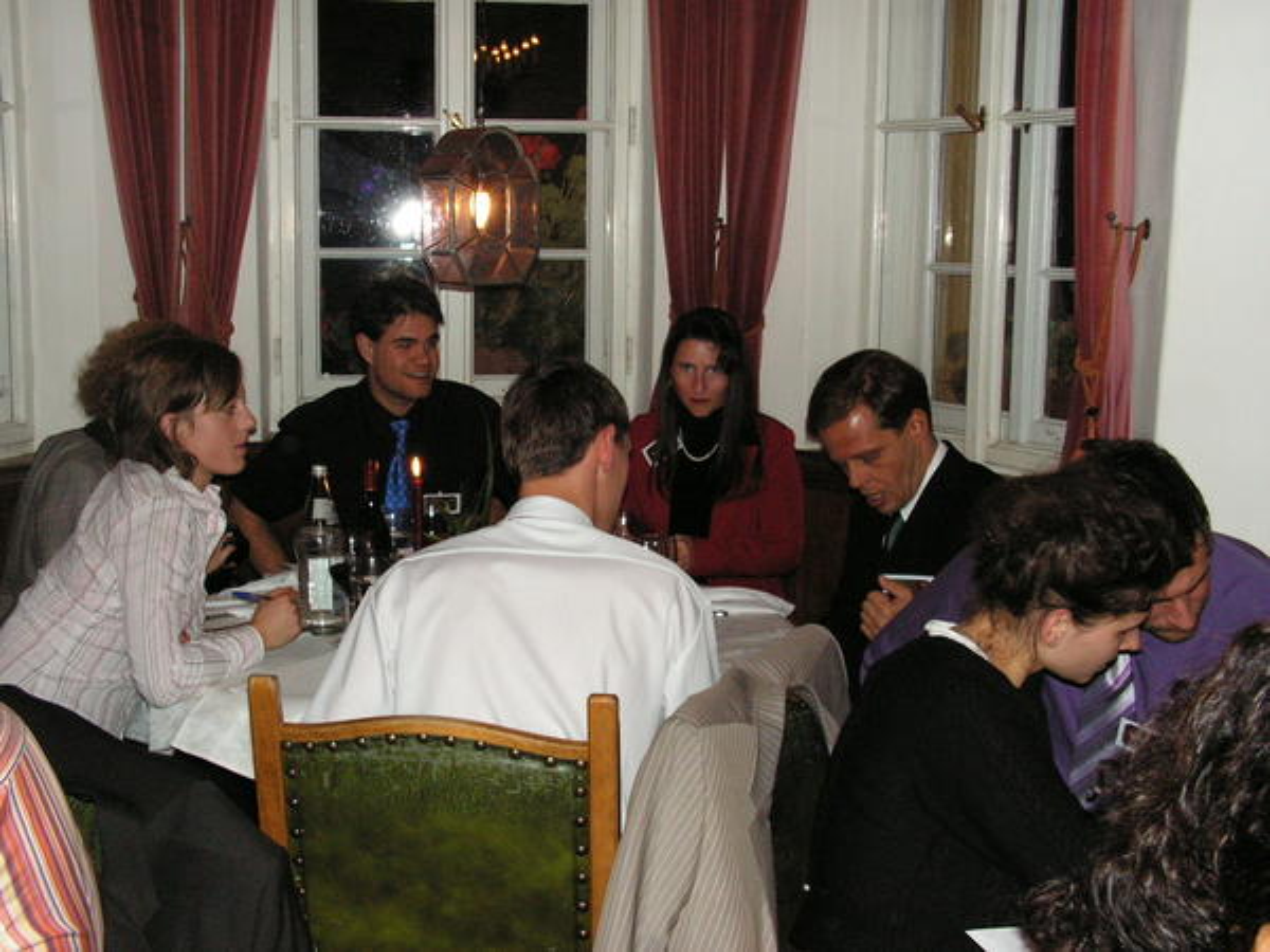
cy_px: 476
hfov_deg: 42.9
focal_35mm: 44
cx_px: 635
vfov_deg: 32.9
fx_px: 1614
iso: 160
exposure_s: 1/40
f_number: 3.2
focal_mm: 7.4
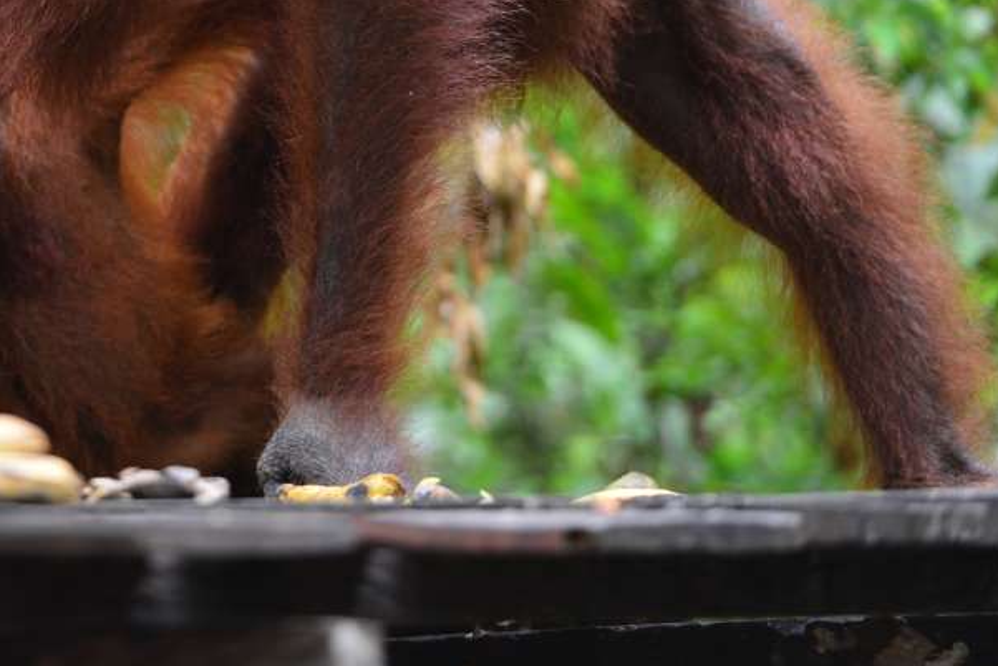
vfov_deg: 3.4
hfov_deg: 5.2
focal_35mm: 399
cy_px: 21
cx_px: 91
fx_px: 11066
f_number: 2.8
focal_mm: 200
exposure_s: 1/200
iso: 1000
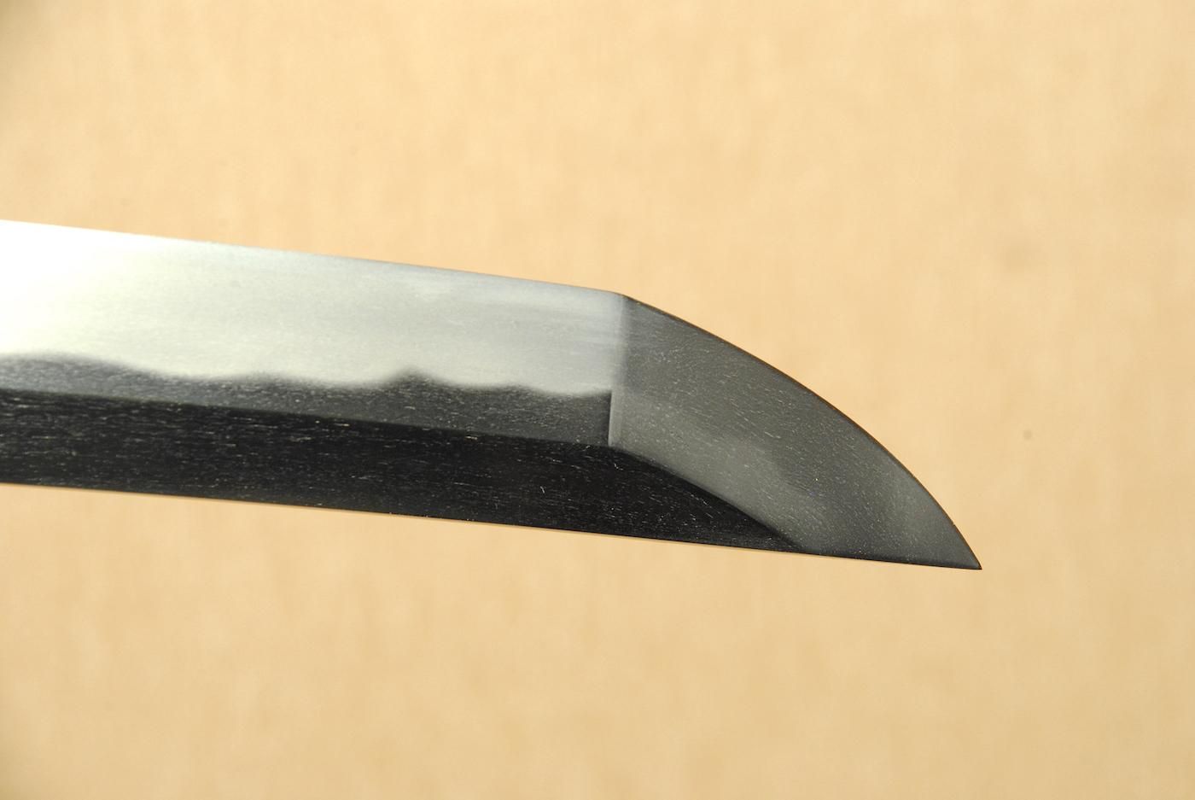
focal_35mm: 202
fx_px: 6729
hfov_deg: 10.1
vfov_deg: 6.8
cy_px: 400
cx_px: 598
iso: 400
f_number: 11
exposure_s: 1/2
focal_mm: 135
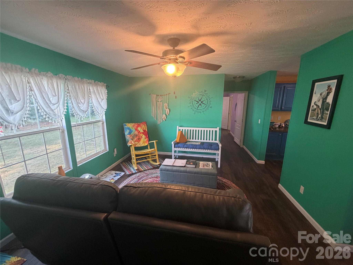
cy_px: 132
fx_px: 143
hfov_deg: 102.1
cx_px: 176
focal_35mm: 14
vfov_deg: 85.7
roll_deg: +0.7
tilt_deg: -10.1
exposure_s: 1/120
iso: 320
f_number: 2.2
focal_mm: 2.22
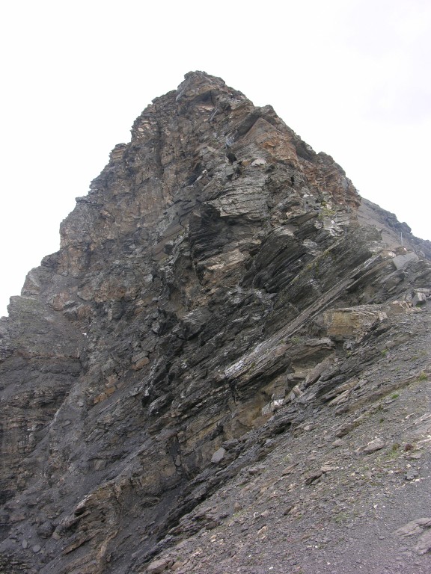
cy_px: 287
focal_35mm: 35
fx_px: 581
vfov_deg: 52.6
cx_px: 216
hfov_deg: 40.7
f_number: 4.5
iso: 50
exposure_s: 1/116
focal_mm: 8.9
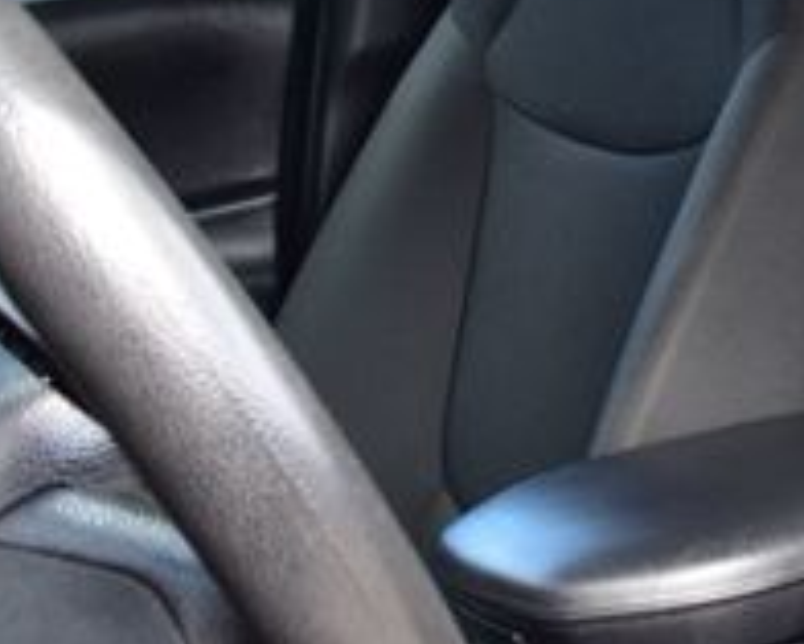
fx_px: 2298
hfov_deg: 17.8
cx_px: 1202
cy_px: -45
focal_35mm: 97
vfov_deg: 15.6
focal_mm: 21
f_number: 8
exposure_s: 1/50
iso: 400
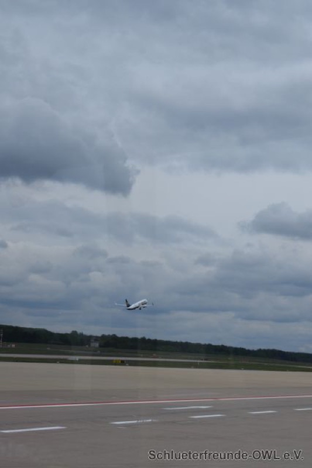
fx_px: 1073
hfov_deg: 16.5
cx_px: 156
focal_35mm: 82
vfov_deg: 24.6
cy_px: 234
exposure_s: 1/320
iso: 200
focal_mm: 55
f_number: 9
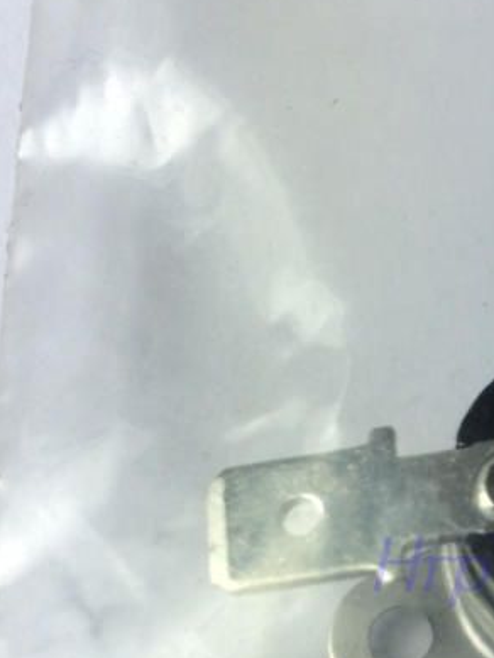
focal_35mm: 79
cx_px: 618
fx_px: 1502
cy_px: 572
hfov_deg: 17.6
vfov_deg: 24.1
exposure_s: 1/208
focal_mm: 4.12
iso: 32
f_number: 2.2
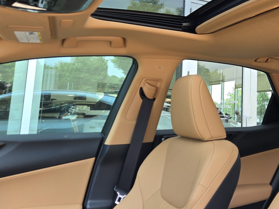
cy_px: 65
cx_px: 216
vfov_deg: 34.0
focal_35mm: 42
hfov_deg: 43.1
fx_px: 339
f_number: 1.8
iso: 80
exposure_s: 1/180
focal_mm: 5.4
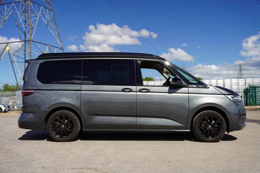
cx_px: 130
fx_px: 320
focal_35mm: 44
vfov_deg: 30.3
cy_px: 86
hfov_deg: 44.2
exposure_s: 1/400
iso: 100
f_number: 5
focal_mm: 44.3
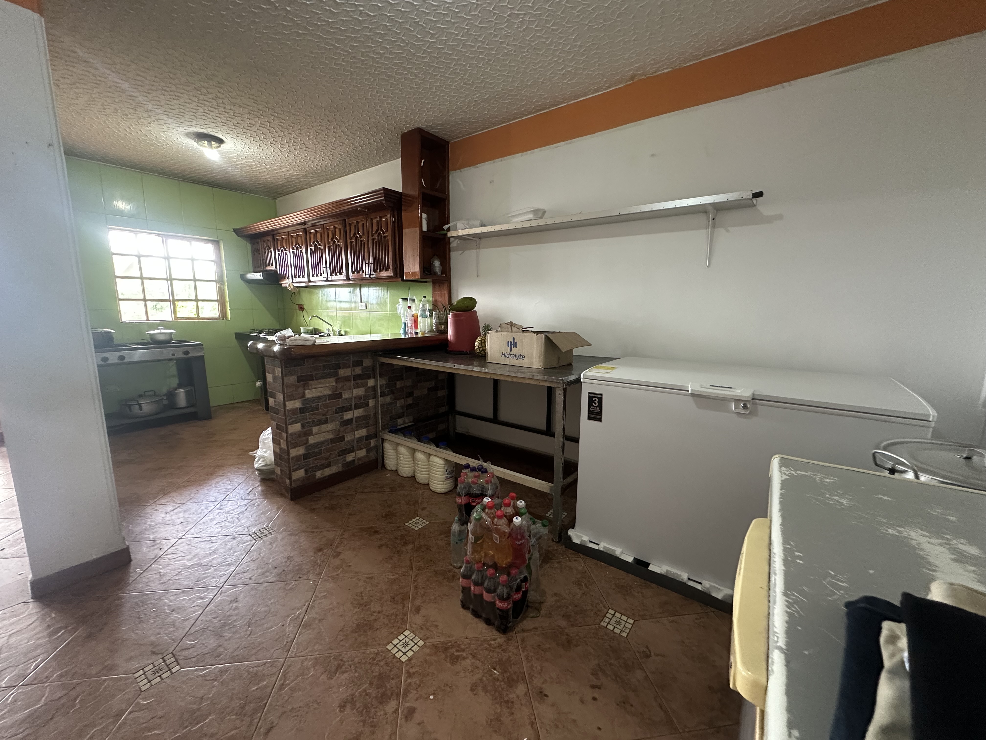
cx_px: 493
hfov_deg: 102.1
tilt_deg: -8.9
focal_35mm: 14
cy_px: 370
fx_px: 399
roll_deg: -1.3
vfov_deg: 85.7
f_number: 2.2
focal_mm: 2.22
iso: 500
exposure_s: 1/60
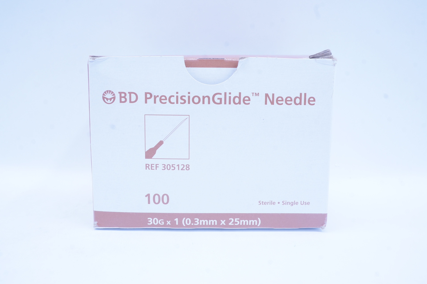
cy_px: 142
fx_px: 391
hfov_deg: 57.3
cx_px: 214
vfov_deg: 39.9
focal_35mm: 33
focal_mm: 22
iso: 400
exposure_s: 1/10
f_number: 14
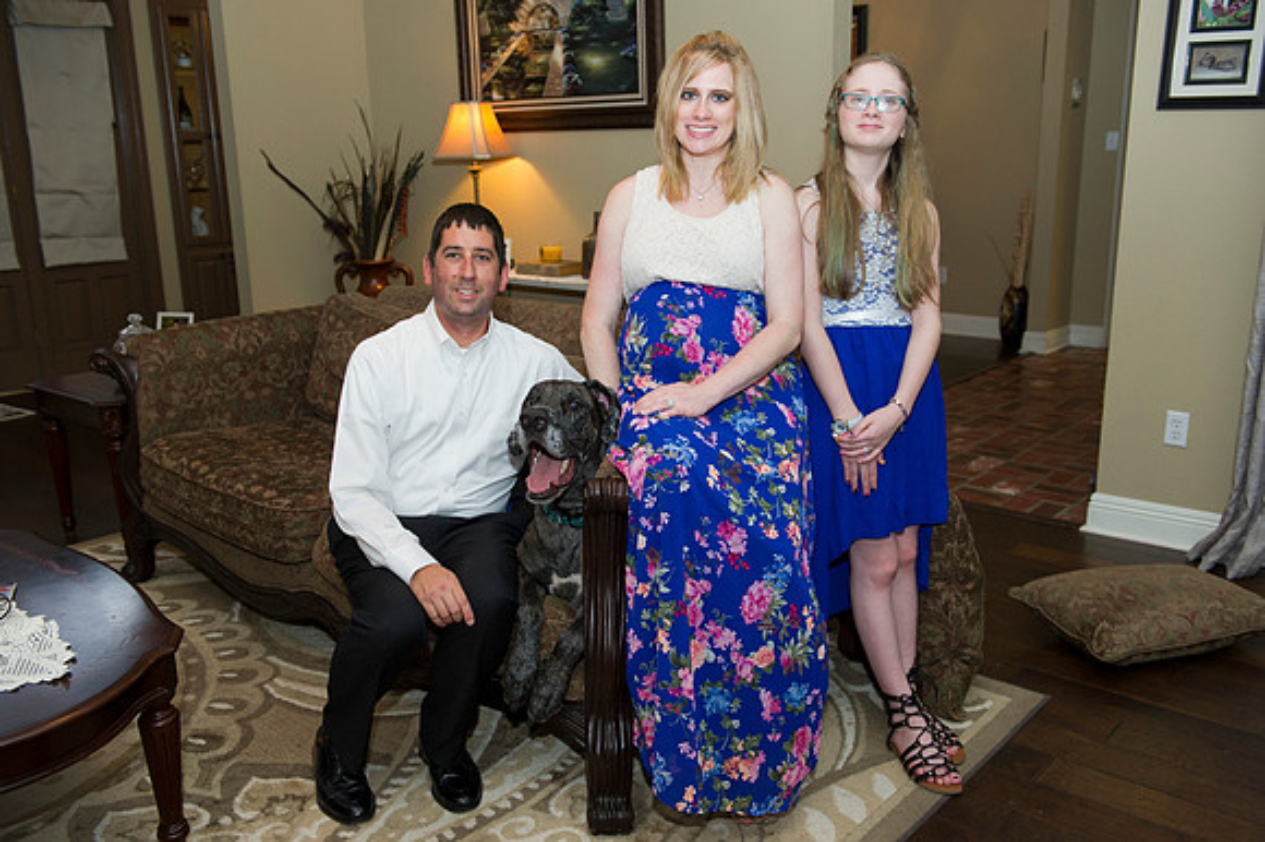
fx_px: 1124
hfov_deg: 58.7
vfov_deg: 41.1
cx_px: 632
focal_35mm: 32
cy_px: 421
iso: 1600
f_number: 4
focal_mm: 32
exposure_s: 1/160
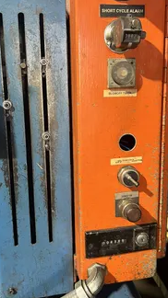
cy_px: 129
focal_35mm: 35
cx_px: 75
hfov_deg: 33.7
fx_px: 277
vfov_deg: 56.4
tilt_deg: -9.2
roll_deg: +2.1
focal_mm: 5.7
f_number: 1.5
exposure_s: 1/60
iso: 250
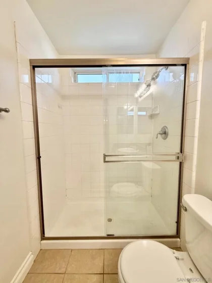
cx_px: 106
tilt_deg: -4.8
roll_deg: +0.6
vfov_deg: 102.1
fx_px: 114
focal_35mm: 14
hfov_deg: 85.7
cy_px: 142
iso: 200
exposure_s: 1/120
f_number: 2.2
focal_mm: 2.22
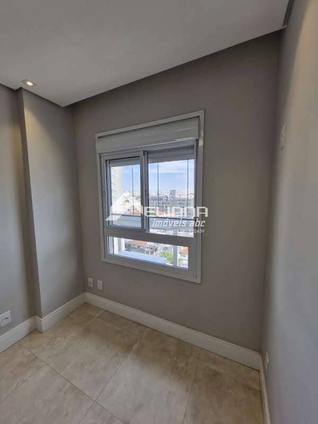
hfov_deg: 89.9
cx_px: 159
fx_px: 159
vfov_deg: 106.2
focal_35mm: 13
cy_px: 212
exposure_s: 1/174
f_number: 2.2
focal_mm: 1.74
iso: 50
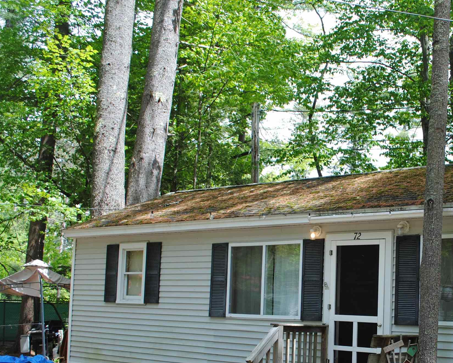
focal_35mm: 47
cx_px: 342
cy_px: 252
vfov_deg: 31.8
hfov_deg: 38.5
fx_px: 630
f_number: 5.6
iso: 100
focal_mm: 18
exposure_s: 1/125
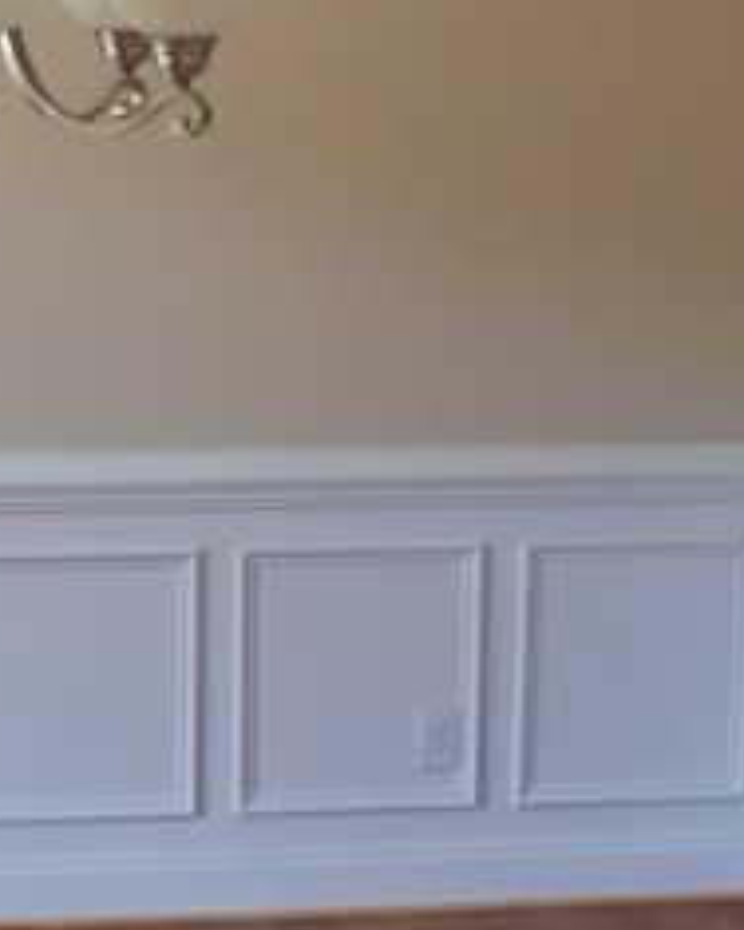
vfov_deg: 20.6
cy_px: 400
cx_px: -63
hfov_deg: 16.1
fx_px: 2560
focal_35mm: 93
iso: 80
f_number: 2.8
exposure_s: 1/60
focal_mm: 7.54
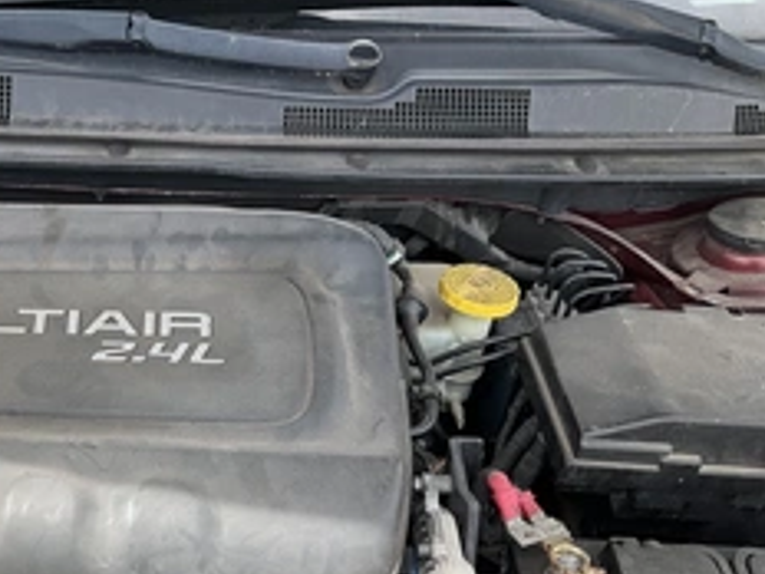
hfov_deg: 36.3
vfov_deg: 28.4
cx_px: 109
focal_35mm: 50
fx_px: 1105
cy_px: 472
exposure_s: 1/642
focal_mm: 3
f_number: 1.8
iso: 25
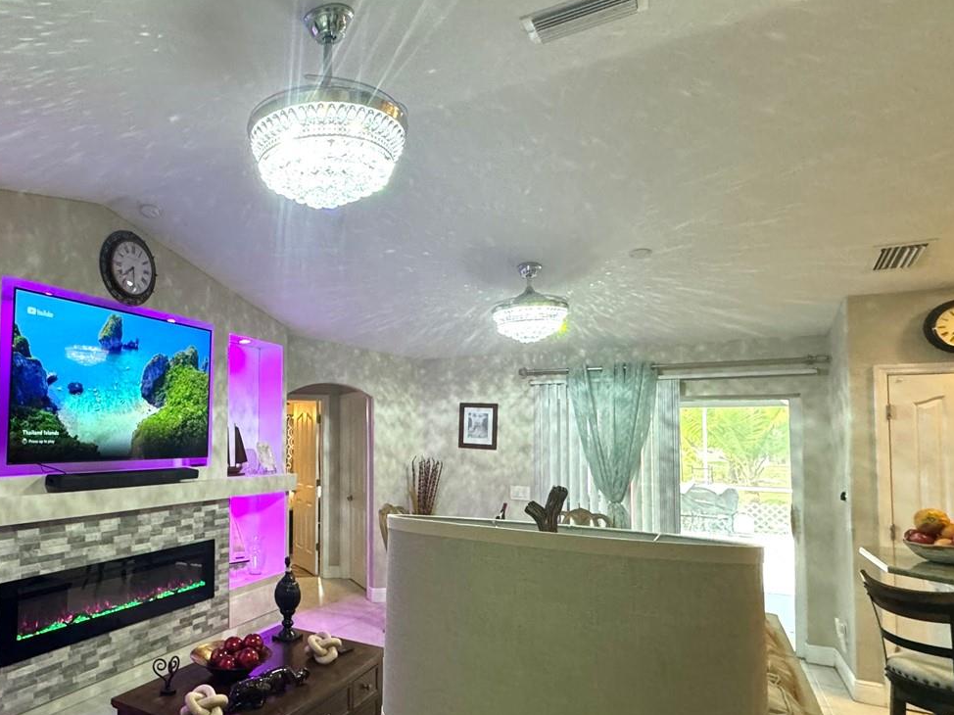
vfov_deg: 58.6
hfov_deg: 70.2
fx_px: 634
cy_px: 406
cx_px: 268
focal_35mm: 23
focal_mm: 2.22
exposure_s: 1/55
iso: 400
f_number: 2.2
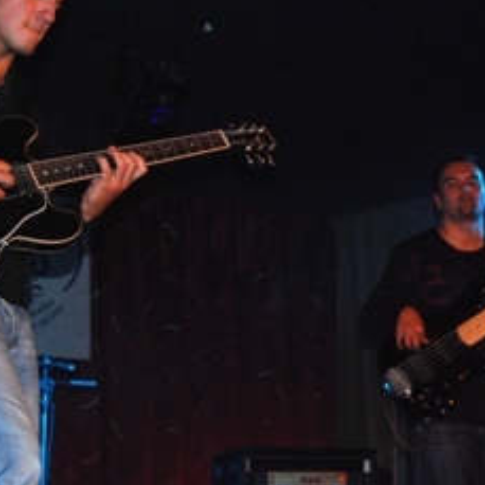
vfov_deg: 18.3
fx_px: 1506
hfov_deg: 18.3
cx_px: 241
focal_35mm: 95
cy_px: 210
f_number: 5
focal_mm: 38
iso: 800
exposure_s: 1/60
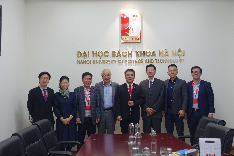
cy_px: 78
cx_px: 117
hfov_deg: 46.4
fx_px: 273
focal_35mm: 42
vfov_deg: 31.9
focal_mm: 15.52
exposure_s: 1/50
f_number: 2.8
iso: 200
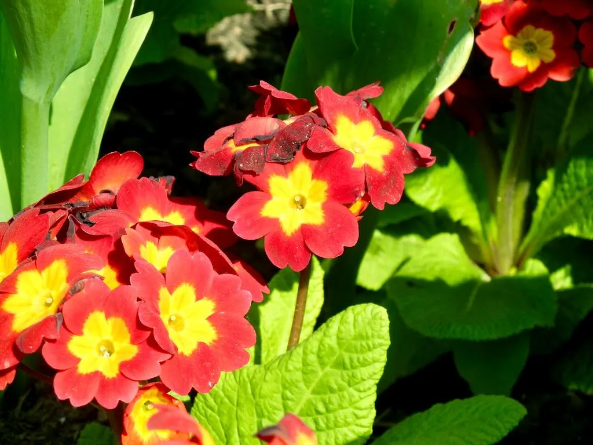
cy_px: 222
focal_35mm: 152
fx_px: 2604
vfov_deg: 9.8
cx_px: 296
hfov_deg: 13.0
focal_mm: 27.4
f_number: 4.6
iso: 160
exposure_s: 1/496
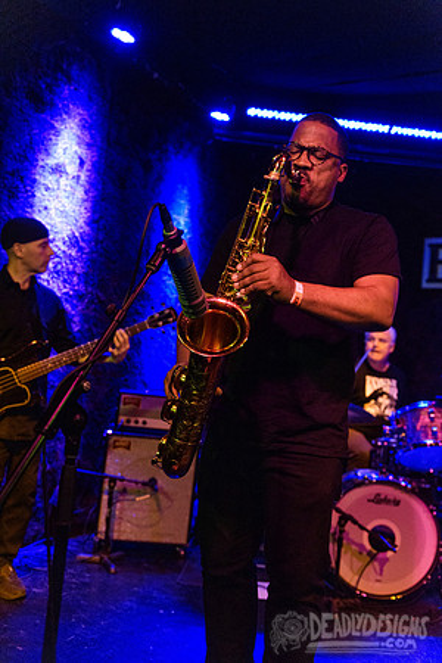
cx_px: 221
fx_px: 645
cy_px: 332
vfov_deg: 54.4
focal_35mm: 35
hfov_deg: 37.9
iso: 6400
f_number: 3.2
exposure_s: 1/80
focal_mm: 35
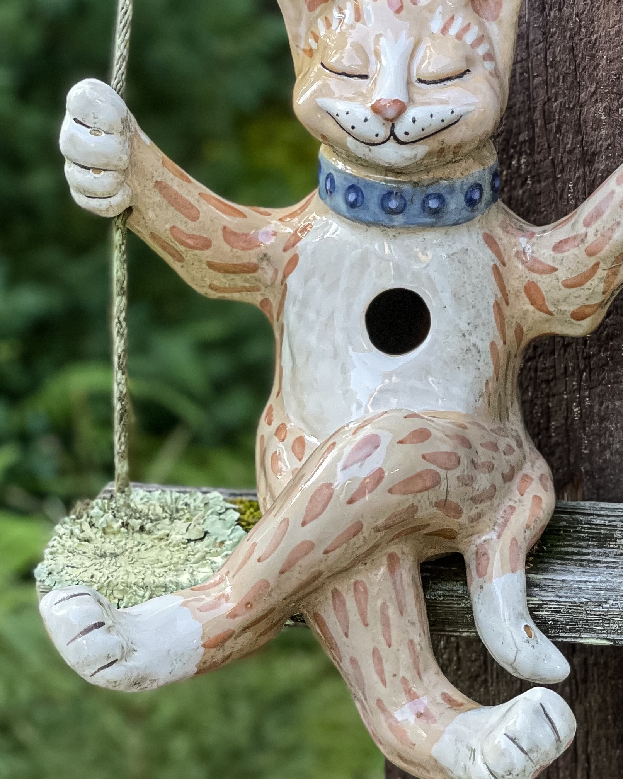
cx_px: 376
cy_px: 414
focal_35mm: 125
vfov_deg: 15.4
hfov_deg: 12.3
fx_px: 2881
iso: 100
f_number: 2.2
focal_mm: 7.5
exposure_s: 1/120
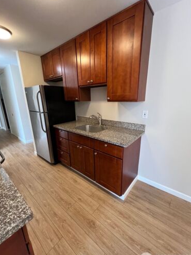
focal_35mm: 14
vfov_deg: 102.1
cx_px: 95
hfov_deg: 85.6
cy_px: 130
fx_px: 103
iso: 400
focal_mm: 1.57
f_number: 1.8
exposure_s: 1/60
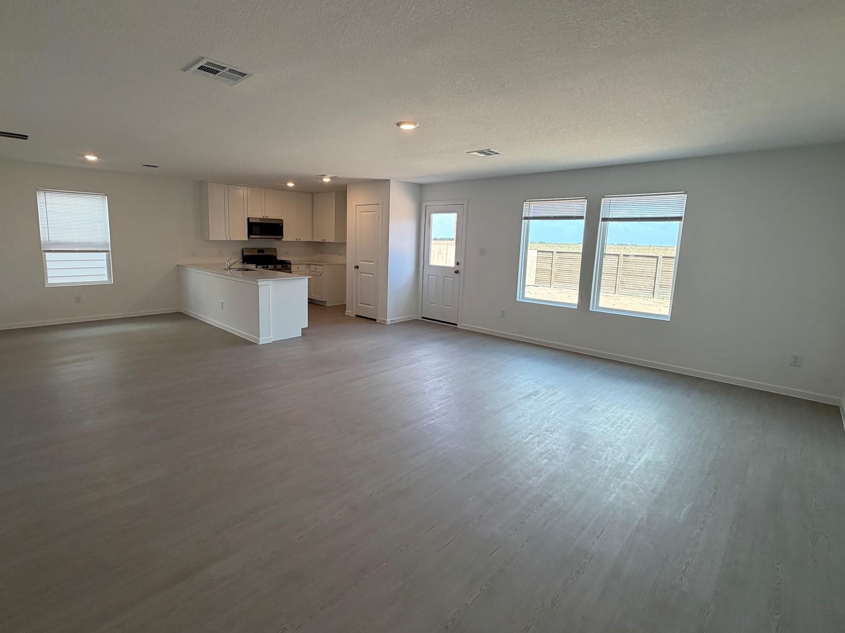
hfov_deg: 90.9
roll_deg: -1.4
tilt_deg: -8.5
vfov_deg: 74.6
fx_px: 415
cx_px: 390
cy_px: 293
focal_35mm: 17
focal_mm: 2.22
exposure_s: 1/120
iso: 80
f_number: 2.2
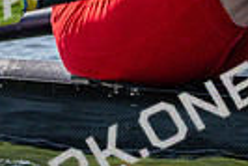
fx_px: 5993
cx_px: 194
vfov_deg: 1.6
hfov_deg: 2.4
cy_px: -139
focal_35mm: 869
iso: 400
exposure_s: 1/2000
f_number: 5.6
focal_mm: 200
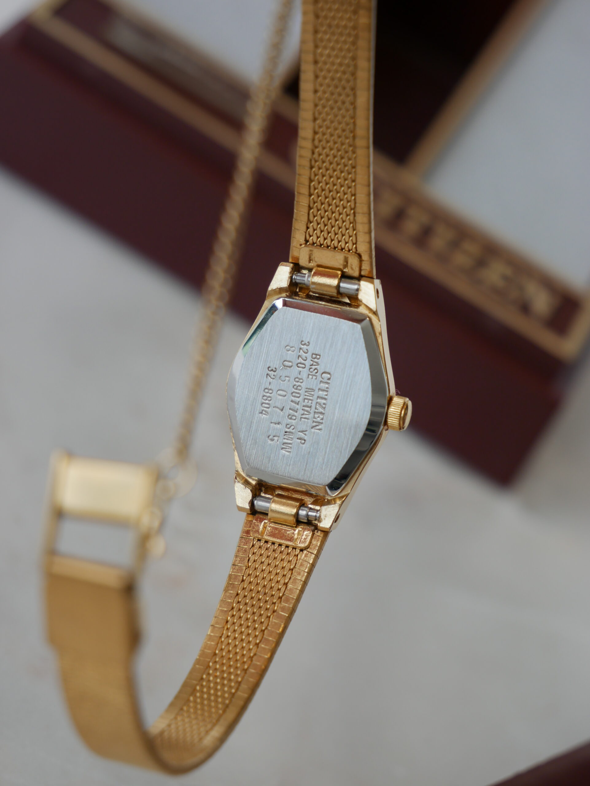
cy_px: 393
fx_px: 2271
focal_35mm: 100
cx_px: 295
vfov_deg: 19.6
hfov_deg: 14.8
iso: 200
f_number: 5.6
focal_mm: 50
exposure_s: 1/125
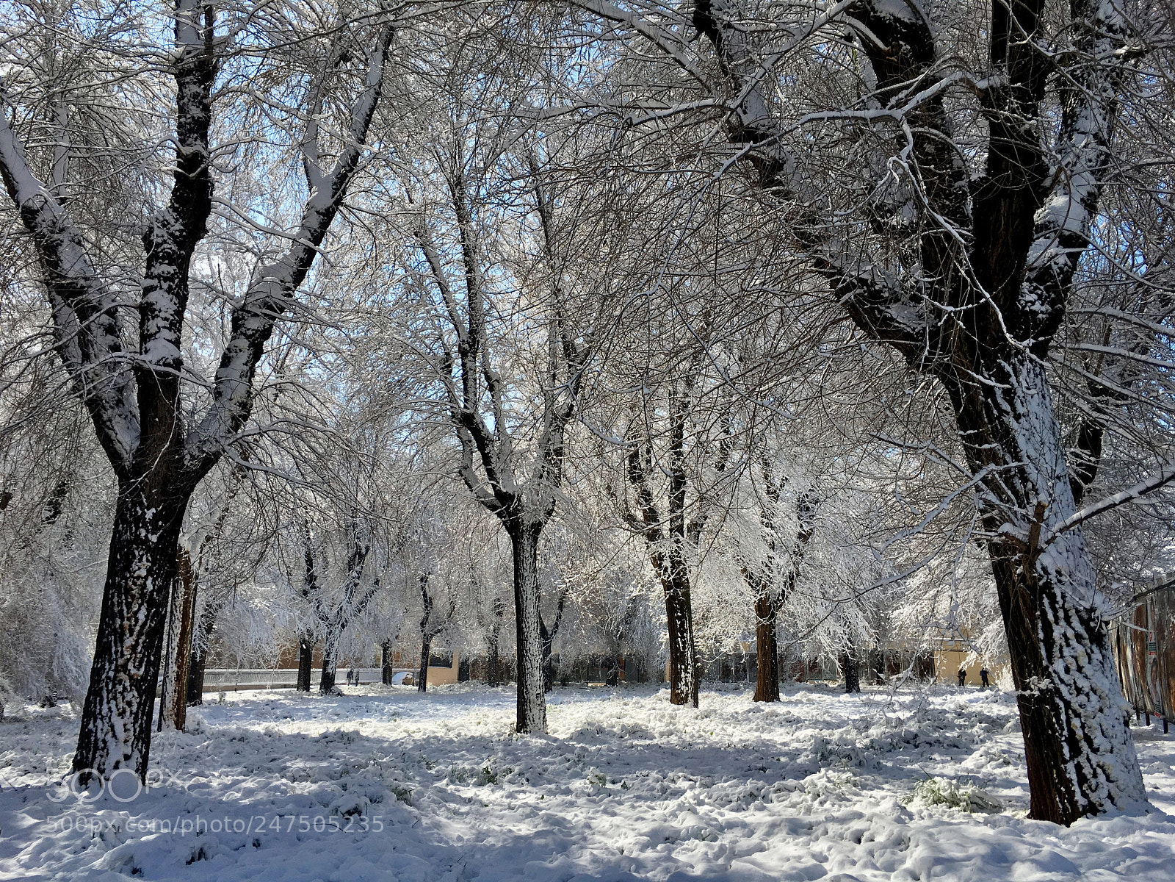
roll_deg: -1.8
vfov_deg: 48.2
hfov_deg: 61.7
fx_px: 984
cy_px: 441
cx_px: 588
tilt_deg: +13.5
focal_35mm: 29
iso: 25
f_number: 2.2
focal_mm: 4.15
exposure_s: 1/1748
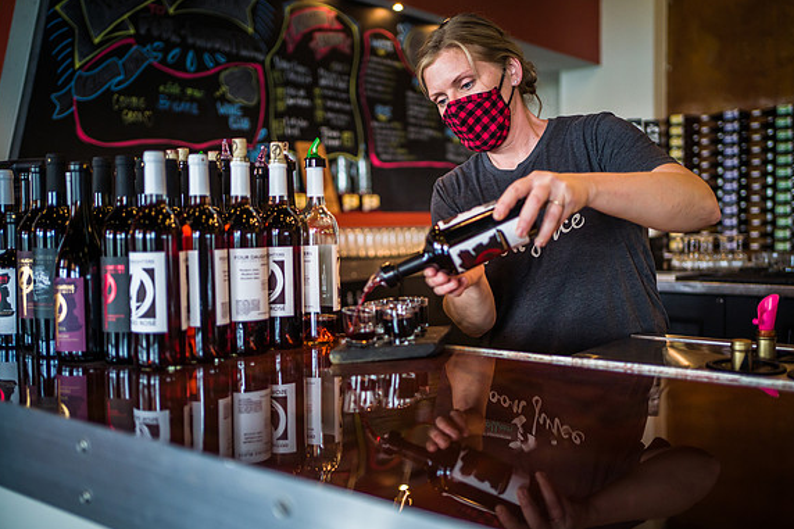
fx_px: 794
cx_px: 396
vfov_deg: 36.9
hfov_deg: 53.1
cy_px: 263
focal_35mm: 36
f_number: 1.8
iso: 2500
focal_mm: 35
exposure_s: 1/800
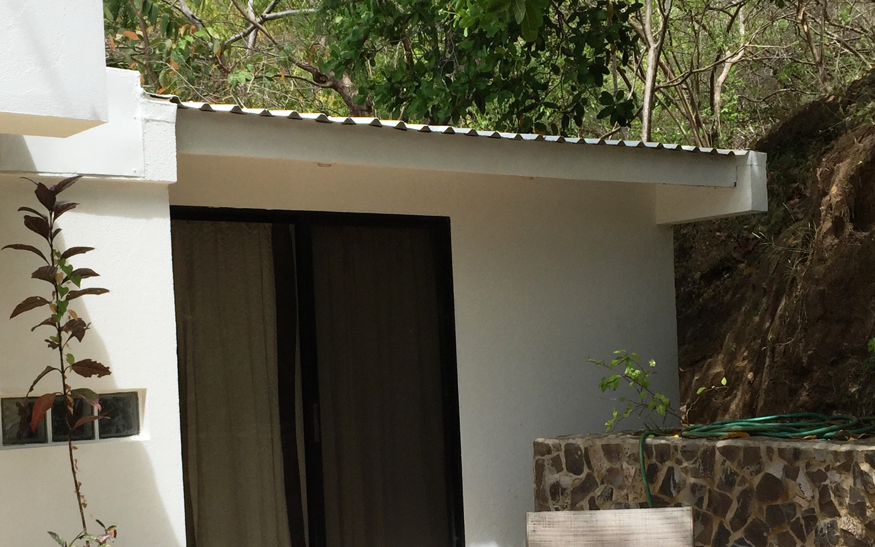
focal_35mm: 56
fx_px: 1335
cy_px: 416
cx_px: 399
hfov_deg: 36.3
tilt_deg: -0.9
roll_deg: +1.3
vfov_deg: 22.9
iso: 32
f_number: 2.2
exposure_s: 1/1582
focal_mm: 4.15
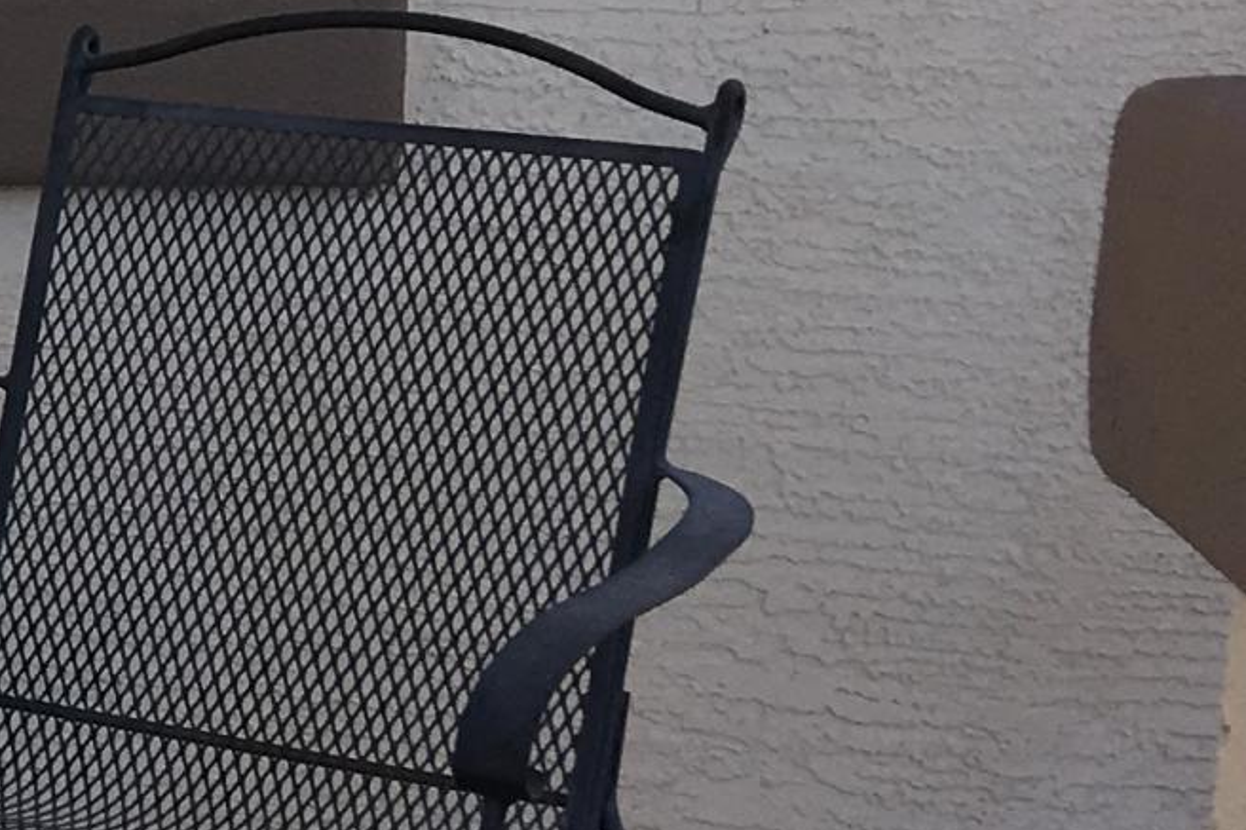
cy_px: 608
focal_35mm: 138
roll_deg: +1.0
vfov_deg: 9.9
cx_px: -1254
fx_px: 4775
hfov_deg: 12.9
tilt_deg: -13.5
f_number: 2.2
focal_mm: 4.15
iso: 25
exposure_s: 1/503
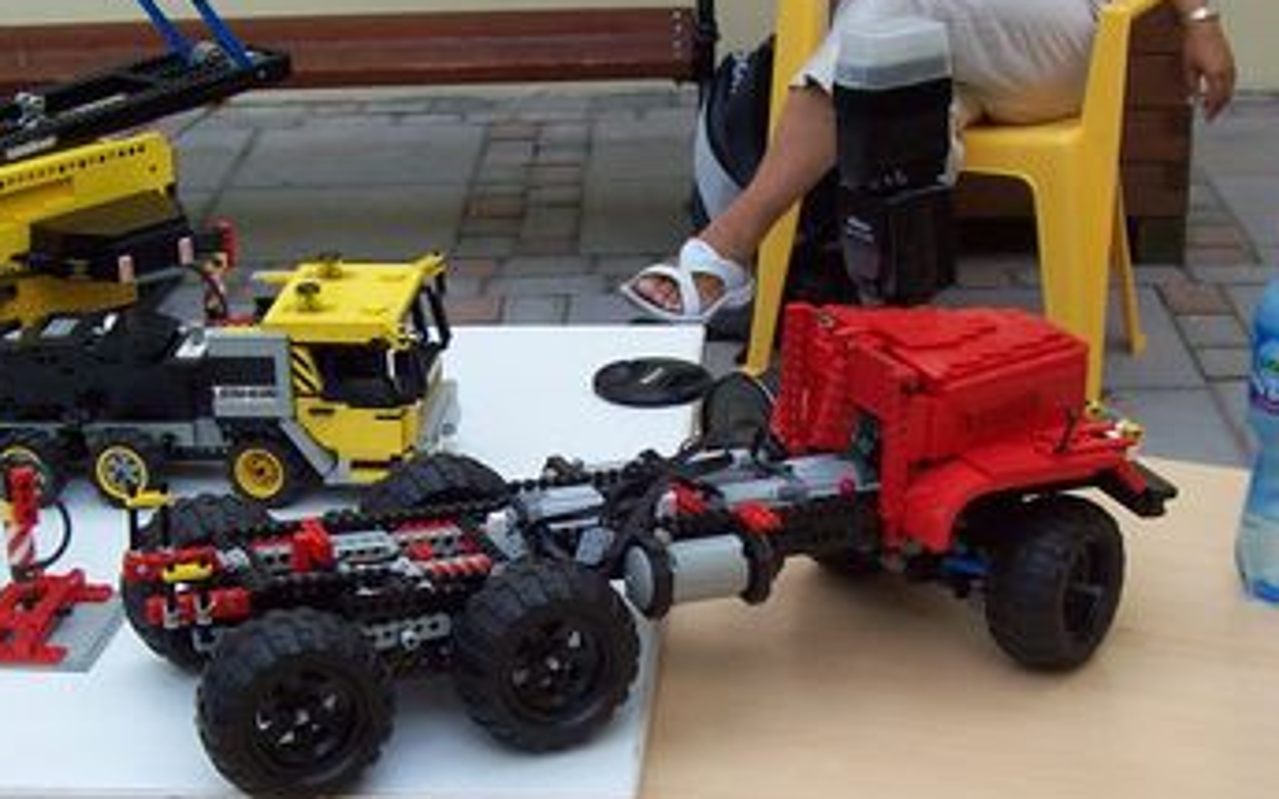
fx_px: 2475
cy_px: 572
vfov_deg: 18.3
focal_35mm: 71
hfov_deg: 29.0
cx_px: 669
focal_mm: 6
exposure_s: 1/558
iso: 80
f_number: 2.7
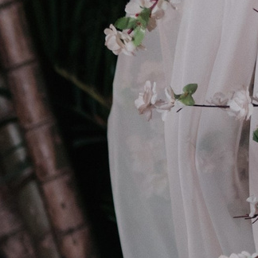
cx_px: -639
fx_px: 1982
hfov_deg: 6.5
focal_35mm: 235
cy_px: 544
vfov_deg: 7.1
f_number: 1.6
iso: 500
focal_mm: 35
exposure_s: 1/250
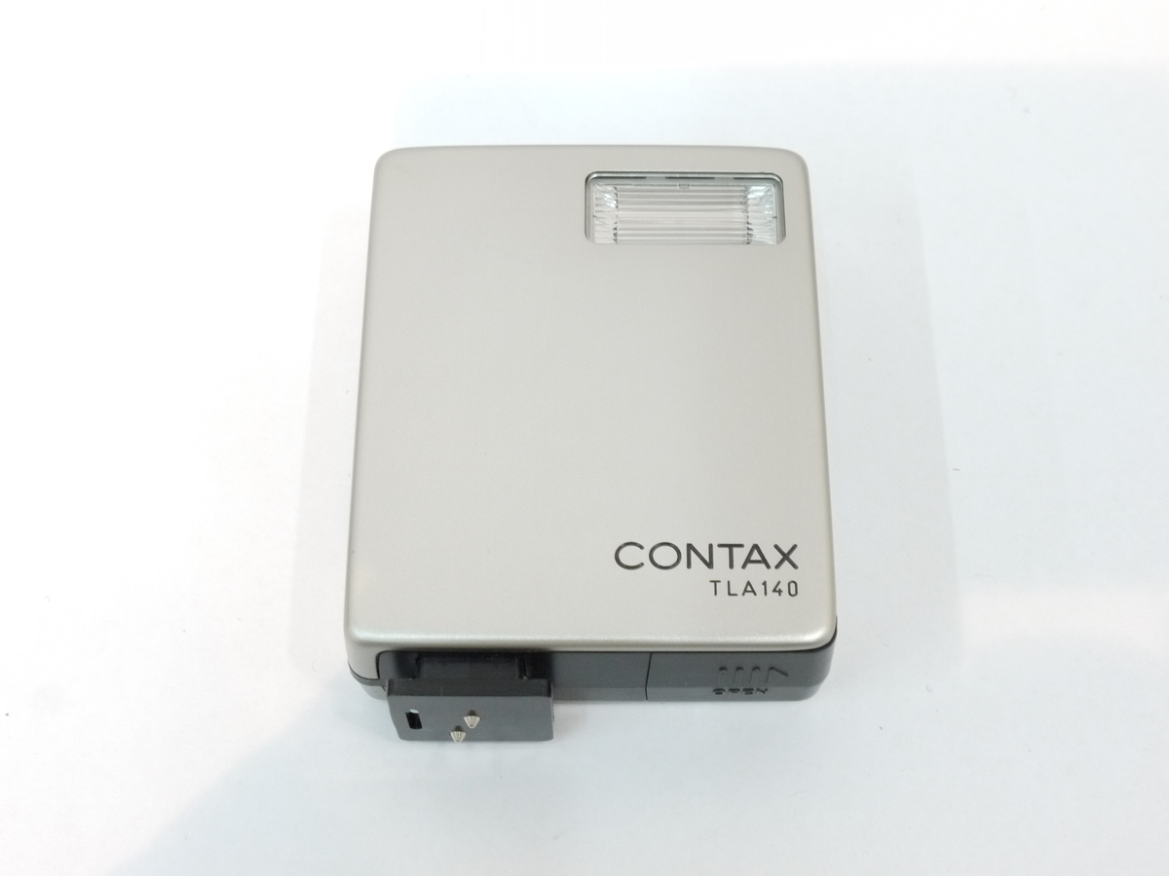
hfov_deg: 34.3
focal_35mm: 56
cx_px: 584
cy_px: 438
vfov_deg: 26.1
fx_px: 1891
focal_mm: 28
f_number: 11
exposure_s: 1/15
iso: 800
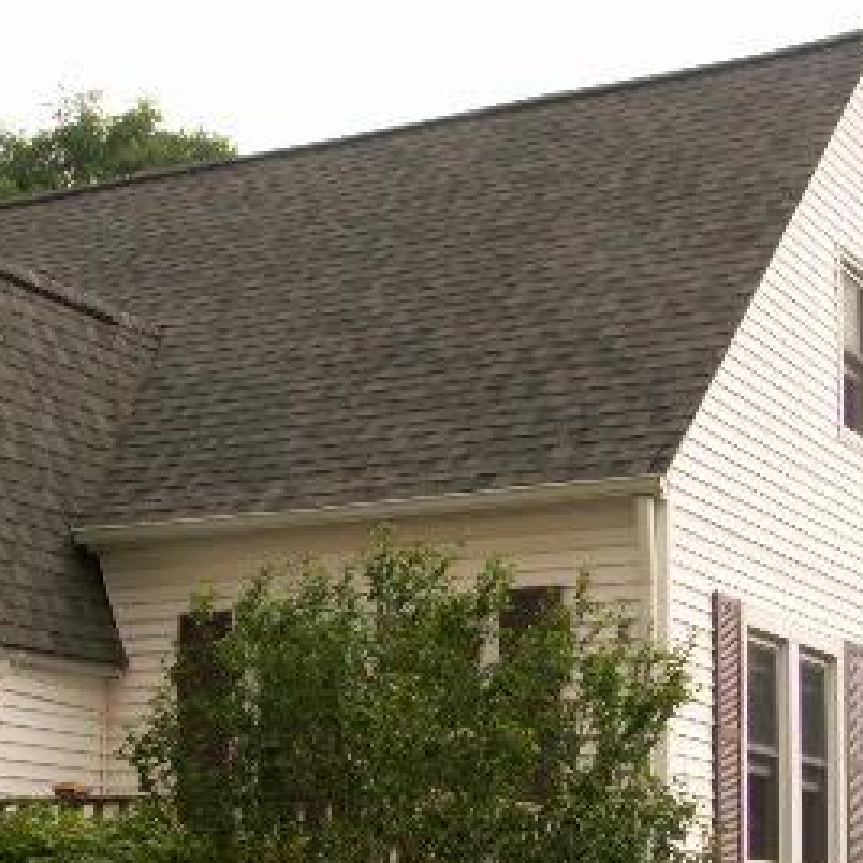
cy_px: 679
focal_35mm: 74
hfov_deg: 23.3
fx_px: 2087
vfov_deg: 23.1
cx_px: 341
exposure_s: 1/125
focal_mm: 8.98
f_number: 5.6
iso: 100
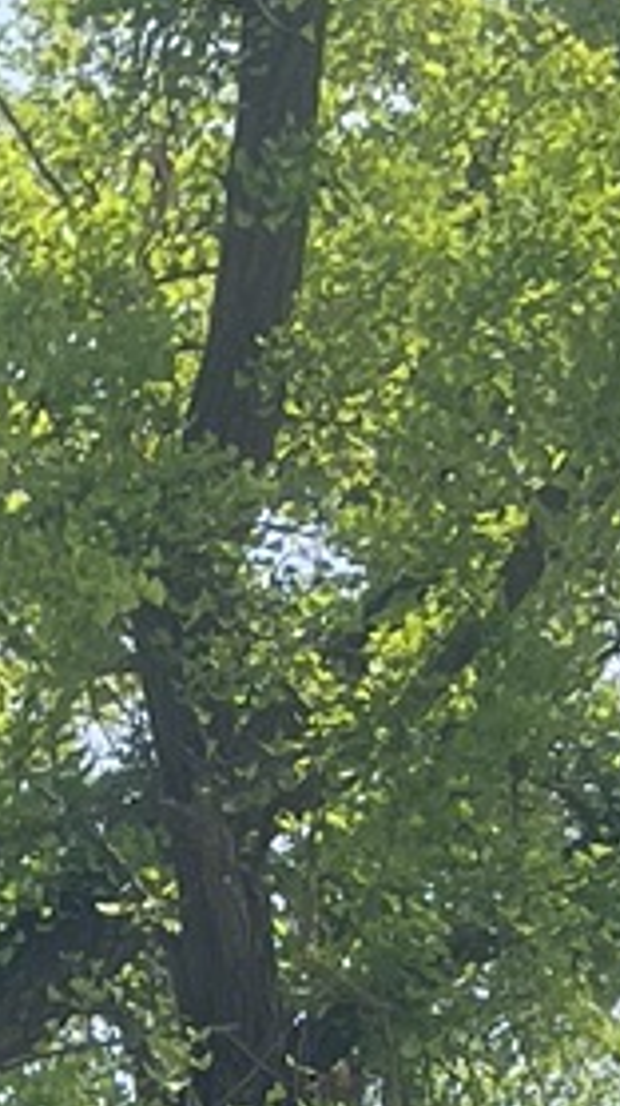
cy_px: 2319
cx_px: -668
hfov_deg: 5.8
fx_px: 5973
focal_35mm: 204
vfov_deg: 9.7
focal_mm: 4.2
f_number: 1.6
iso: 32
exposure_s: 1/1221
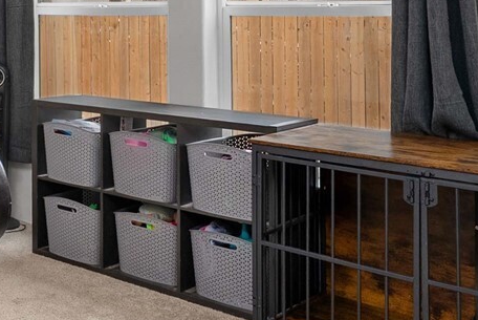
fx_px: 691
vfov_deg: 25.3
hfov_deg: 28.4
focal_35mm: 52
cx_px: -199
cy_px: 33
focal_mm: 14
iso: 1000
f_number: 7.1
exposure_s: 1/10
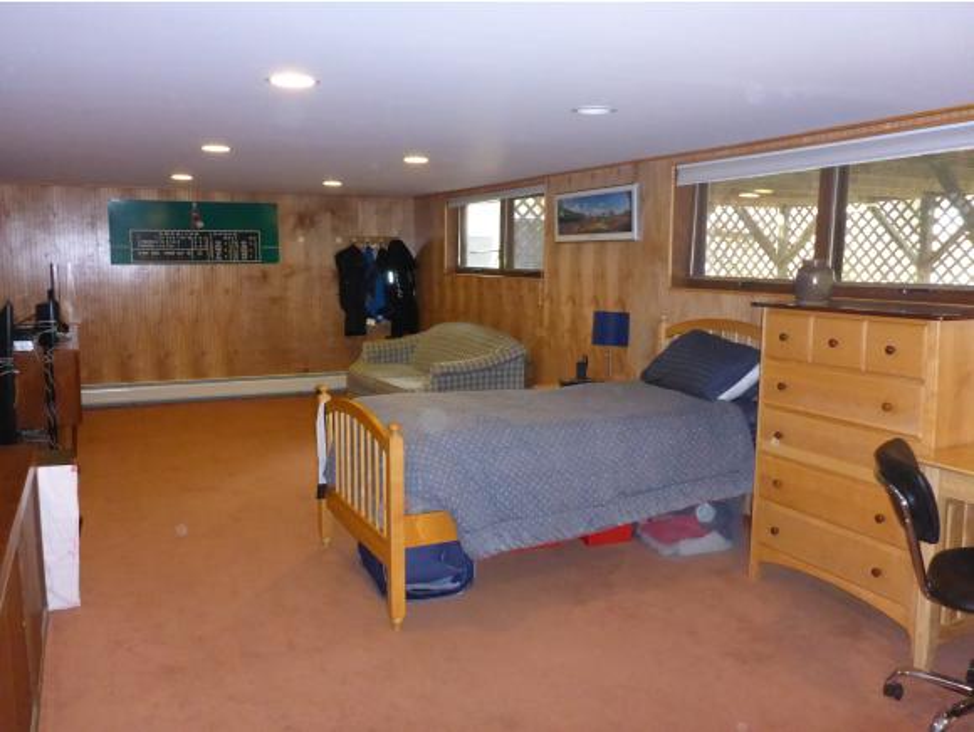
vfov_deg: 49.8
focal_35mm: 28
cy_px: 366
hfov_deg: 63.4
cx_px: 487
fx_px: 788
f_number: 3.3
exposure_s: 1/60
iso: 1000
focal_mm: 4.9
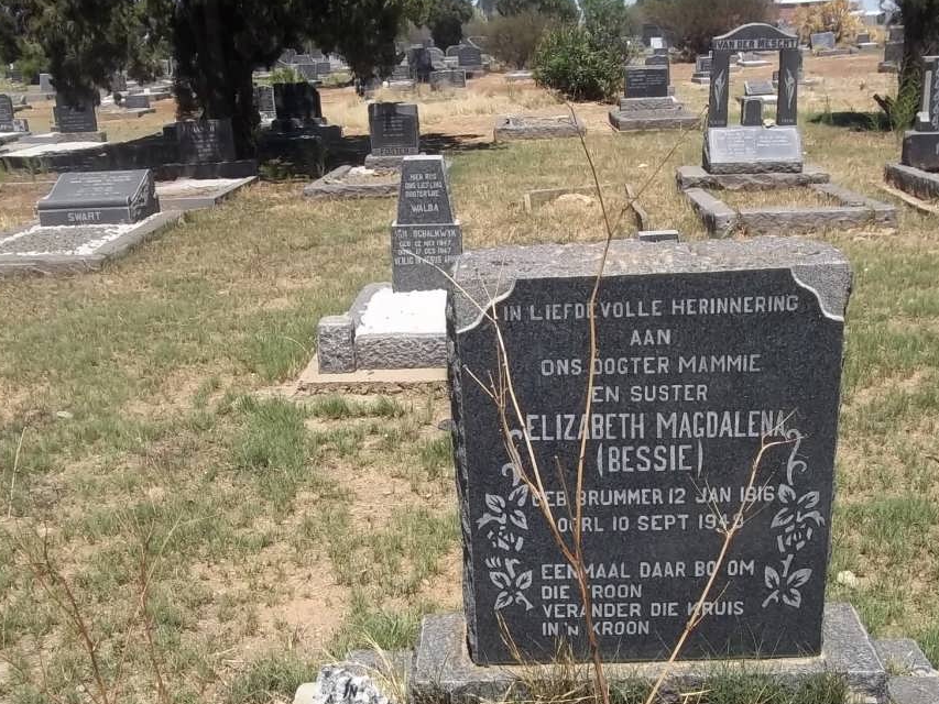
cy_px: 468
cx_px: 506
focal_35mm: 45
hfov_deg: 42.0
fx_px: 1221
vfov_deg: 31.9
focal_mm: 5.7
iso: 80
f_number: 5.5
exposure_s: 1/500
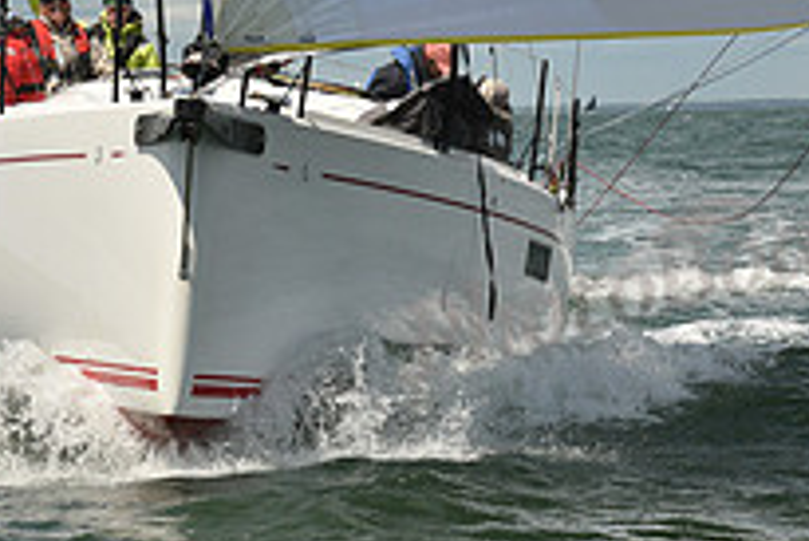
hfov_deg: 10.4
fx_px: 4452
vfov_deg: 6.9
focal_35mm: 198
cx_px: 205
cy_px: 128
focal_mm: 70
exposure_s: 1/800
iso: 320
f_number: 13
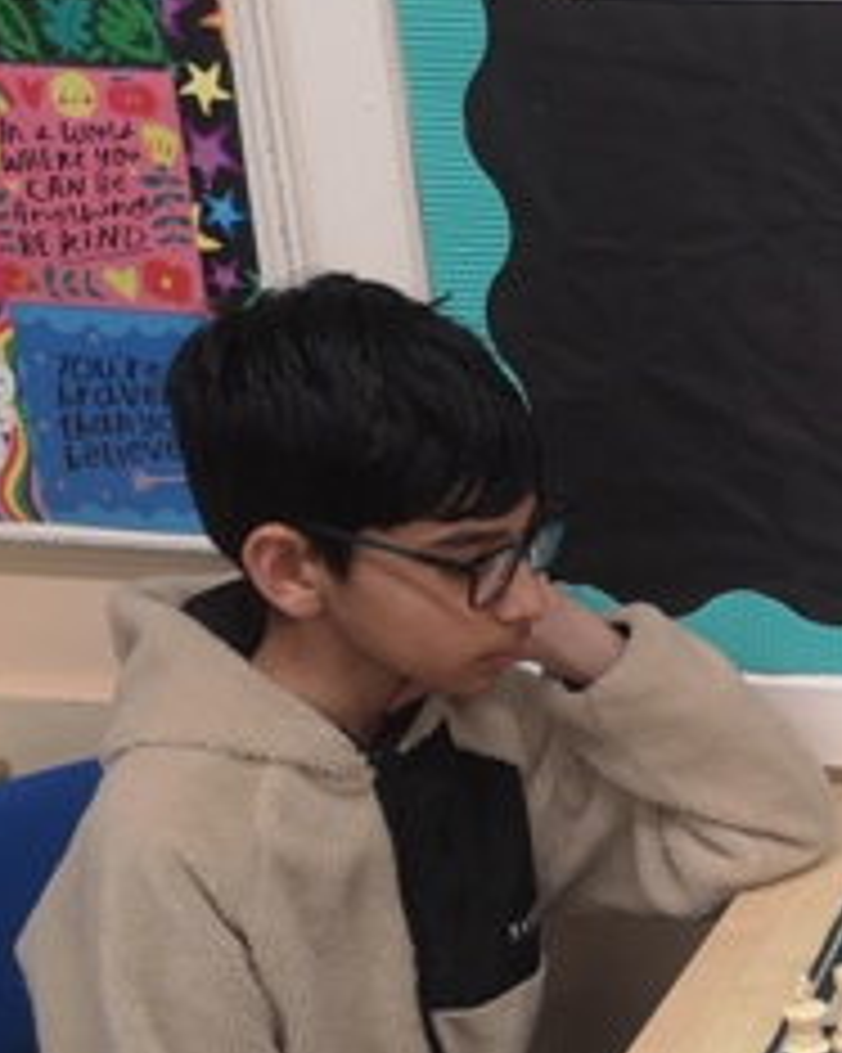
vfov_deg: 25.9
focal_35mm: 72
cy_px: 873
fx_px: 2244
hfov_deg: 19.2
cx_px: 1180
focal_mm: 3.95
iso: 100
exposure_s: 1/100
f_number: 1.8
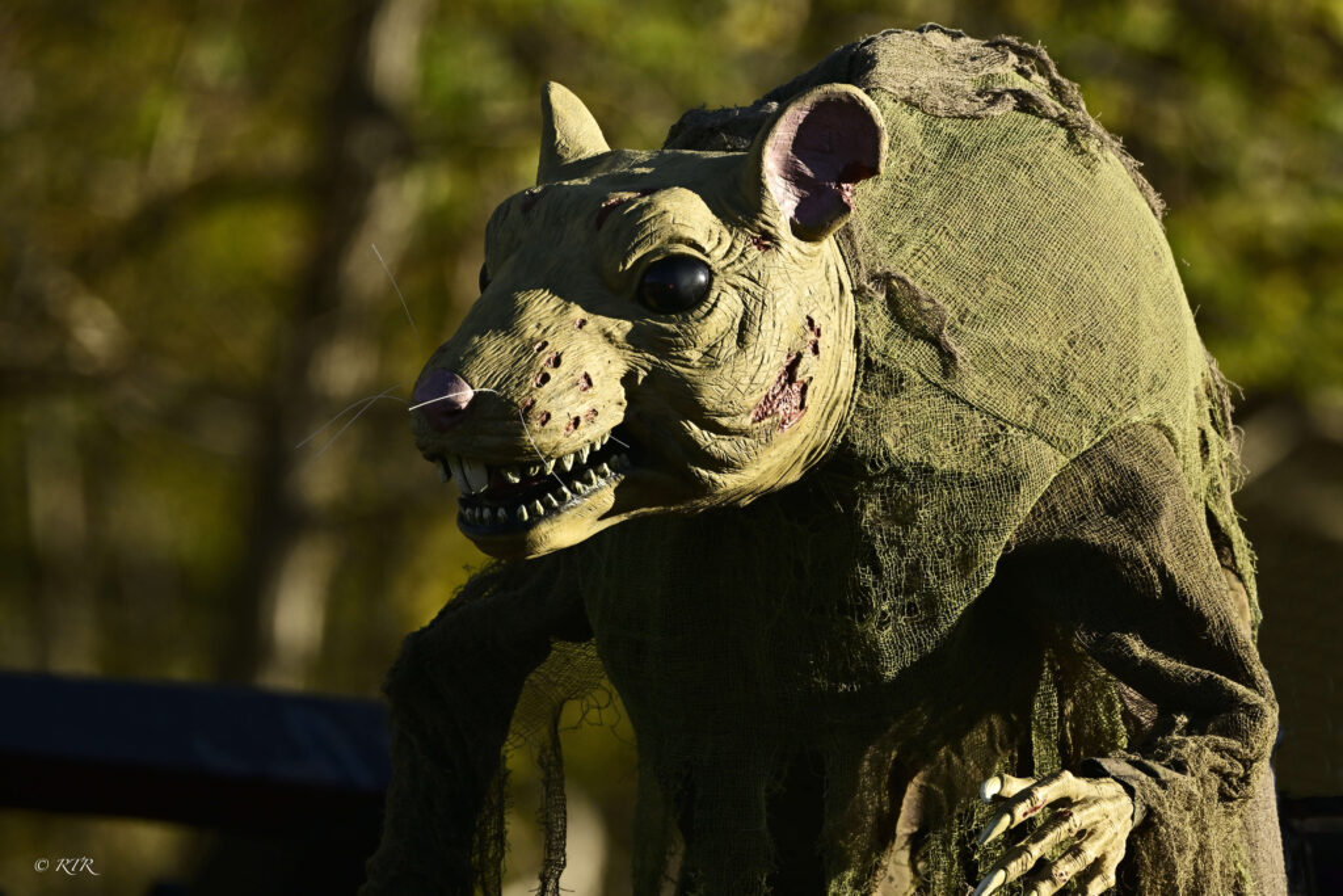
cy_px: 448
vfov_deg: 1.7
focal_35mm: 800
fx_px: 29847
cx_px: 672
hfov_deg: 2.6
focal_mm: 800
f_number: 11
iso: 200
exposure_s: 1/400
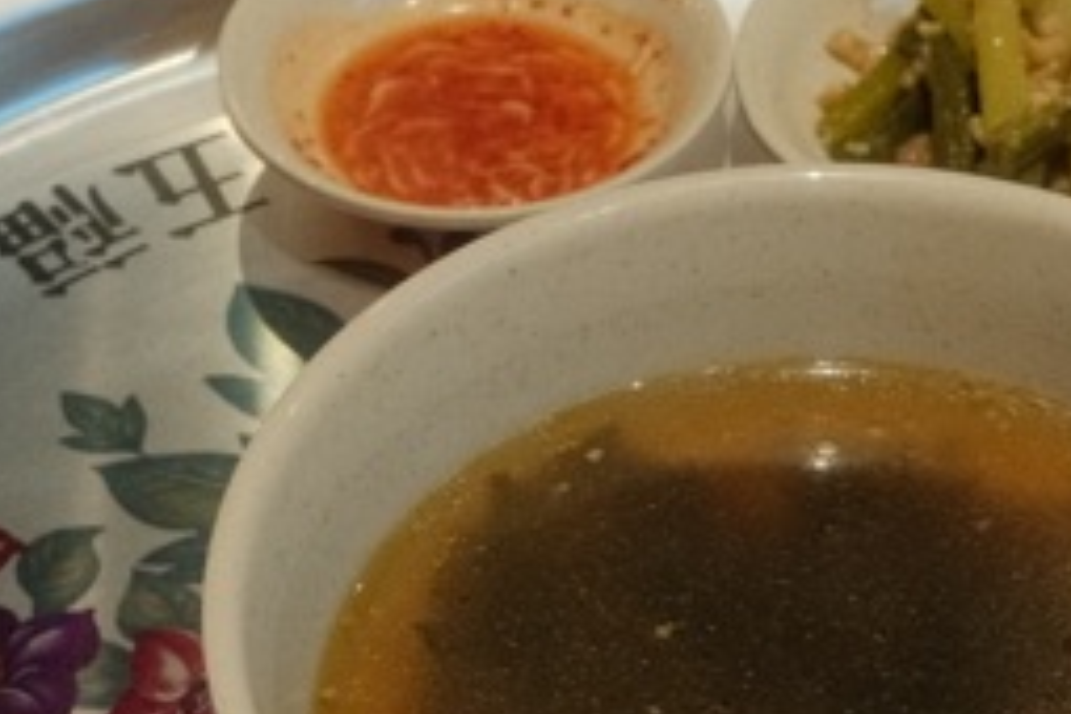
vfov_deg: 12.0
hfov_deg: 17.9
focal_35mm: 113
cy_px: 706
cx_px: 874
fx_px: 3361
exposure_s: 1/60
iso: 1600
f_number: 3.6
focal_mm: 16
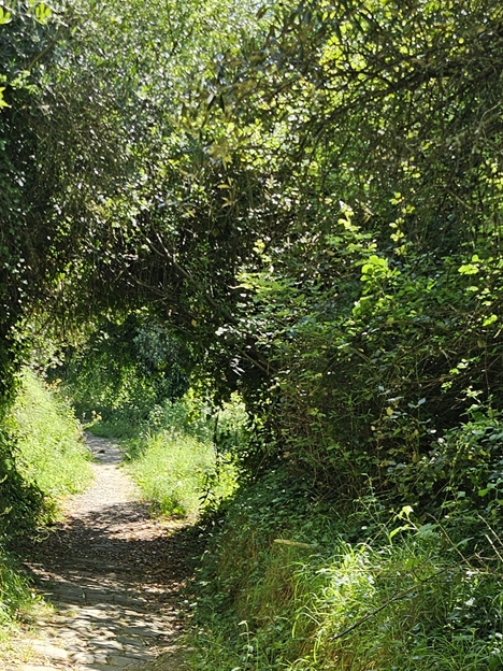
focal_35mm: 59
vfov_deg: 29.4
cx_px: 133
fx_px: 1143
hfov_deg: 24.6
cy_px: 744
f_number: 1.7
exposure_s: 1/119
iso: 10
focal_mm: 6.3
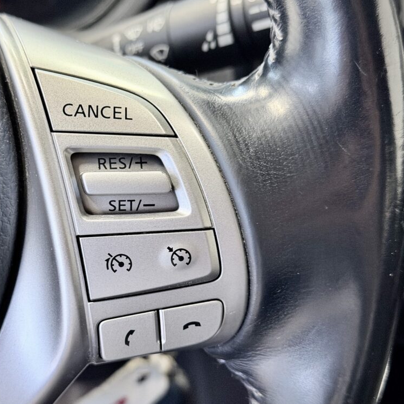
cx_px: 139
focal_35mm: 58
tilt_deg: -34.1
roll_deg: -1.8
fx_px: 766
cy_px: 205
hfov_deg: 29.4
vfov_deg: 29.6
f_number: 1.78
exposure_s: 1/33
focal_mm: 6.76
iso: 250
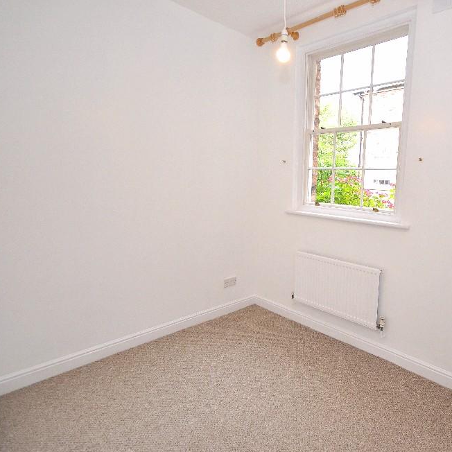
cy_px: 224
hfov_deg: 71.9
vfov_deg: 74.8
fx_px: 295
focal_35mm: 20
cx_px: 313
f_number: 4.5
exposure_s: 1/80
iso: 200
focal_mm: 10
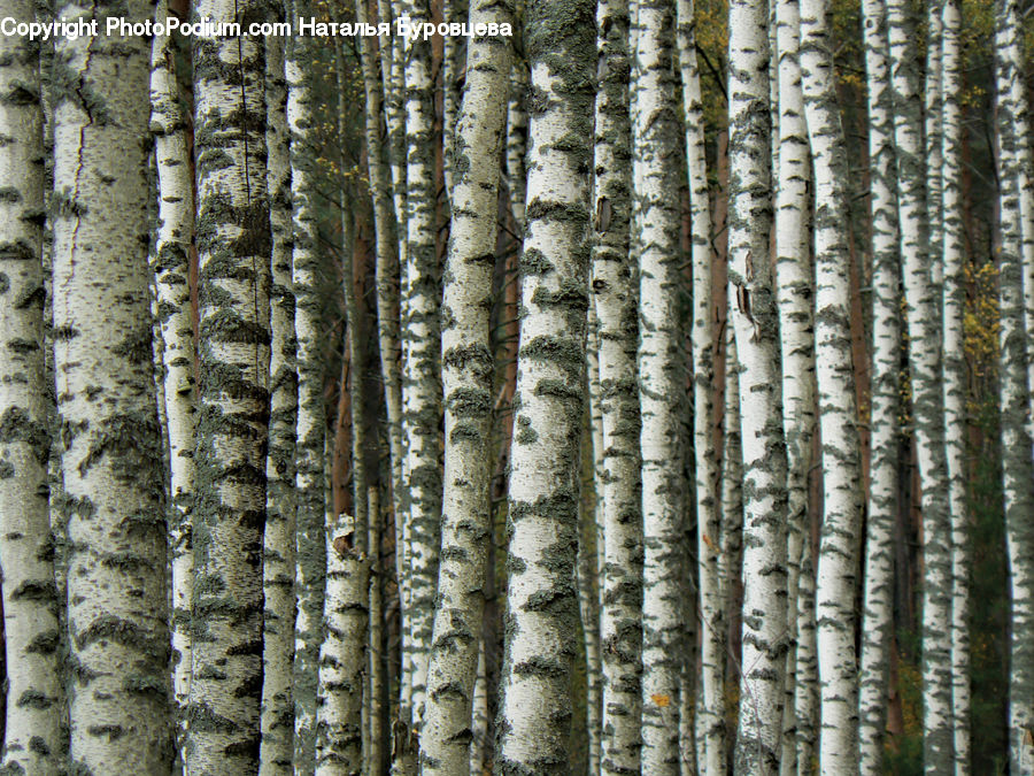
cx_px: 517
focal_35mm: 256
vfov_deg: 5.8
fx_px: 7647
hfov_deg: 7.7
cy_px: 388
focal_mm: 42.6
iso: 80
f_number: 4
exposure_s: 1/100
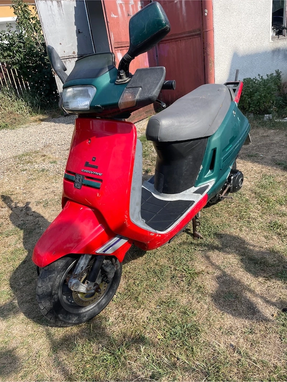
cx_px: 144
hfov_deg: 53.1
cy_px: 191
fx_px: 287
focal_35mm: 26
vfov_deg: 67.3
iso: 32
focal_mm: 4.2
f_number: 1.6
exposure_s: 1/1147
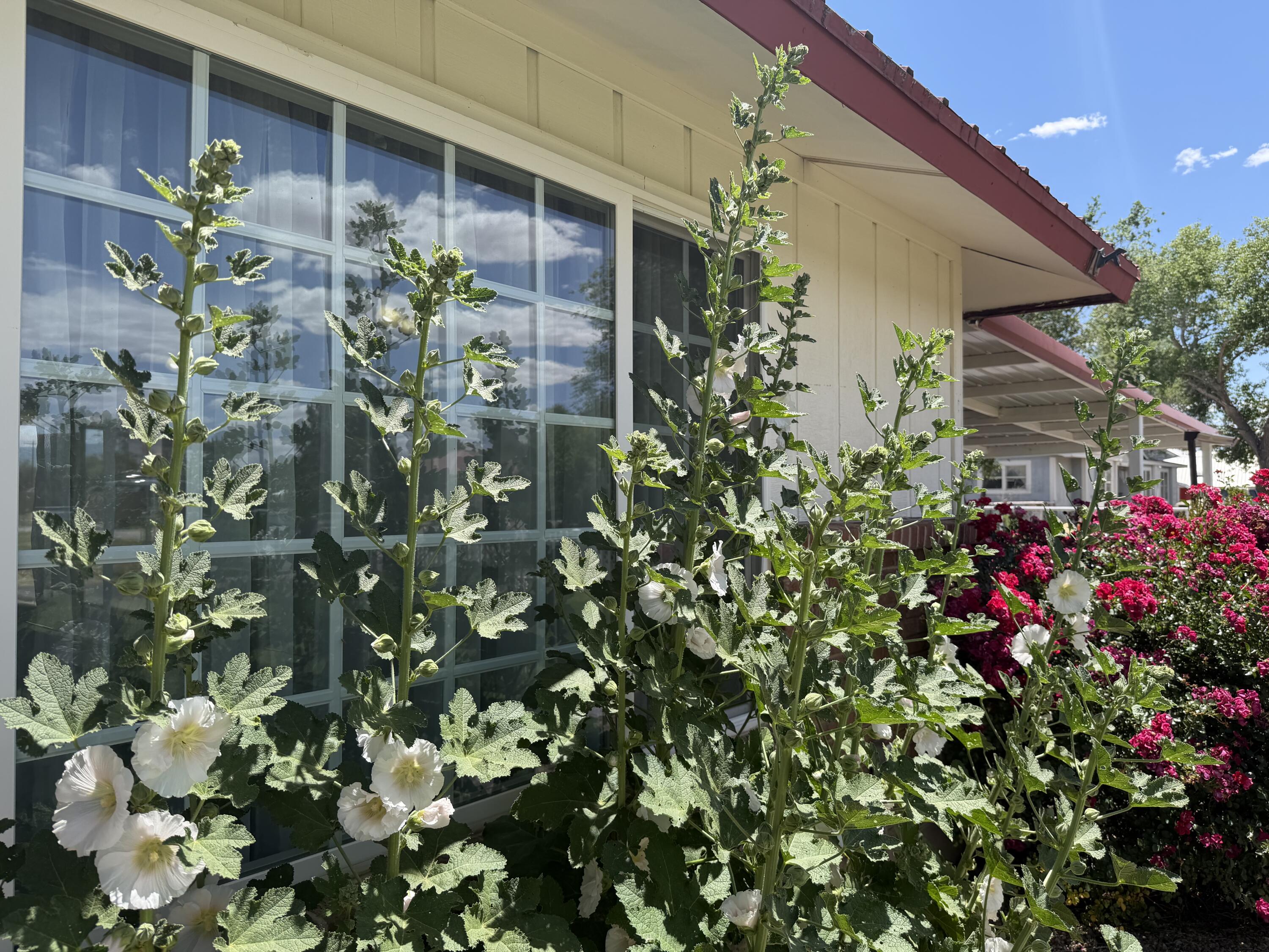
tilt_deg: +2.6
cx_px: 634
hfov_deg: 71.6
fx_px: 880
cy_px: 476
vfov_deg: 56.8
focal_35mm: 24
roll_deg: +0.6
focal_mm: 6.76
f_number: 1.78
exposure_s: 1/2053
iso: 80
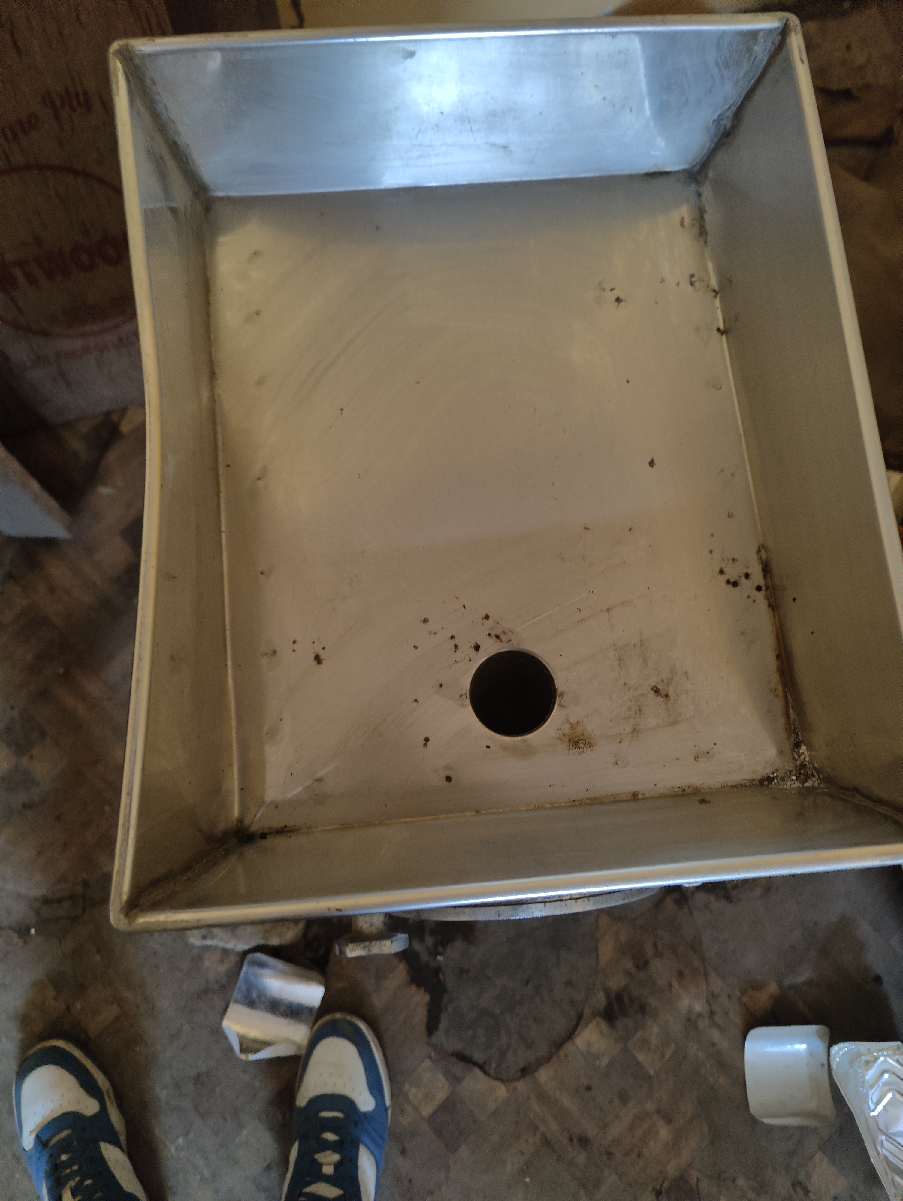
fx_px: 799
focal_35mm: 23
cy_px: 600
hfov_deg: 59.0
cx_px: 452
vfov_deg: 73.9
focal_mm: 6.06
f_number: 1.8
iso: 1000
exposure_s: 1/50
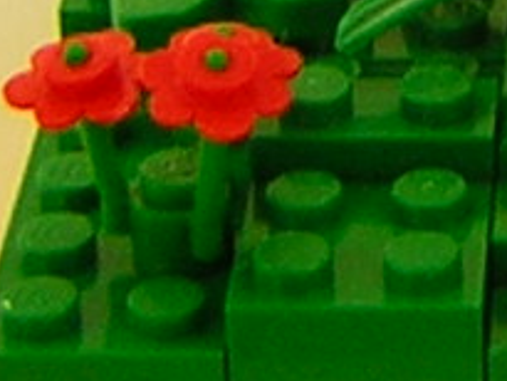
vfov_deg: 5.1
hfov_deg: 6.8
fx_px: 4118
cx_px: 1016
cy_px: -522
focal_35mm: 281
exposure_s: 1/6.1
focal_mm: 4.7
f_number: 2.6
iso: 50
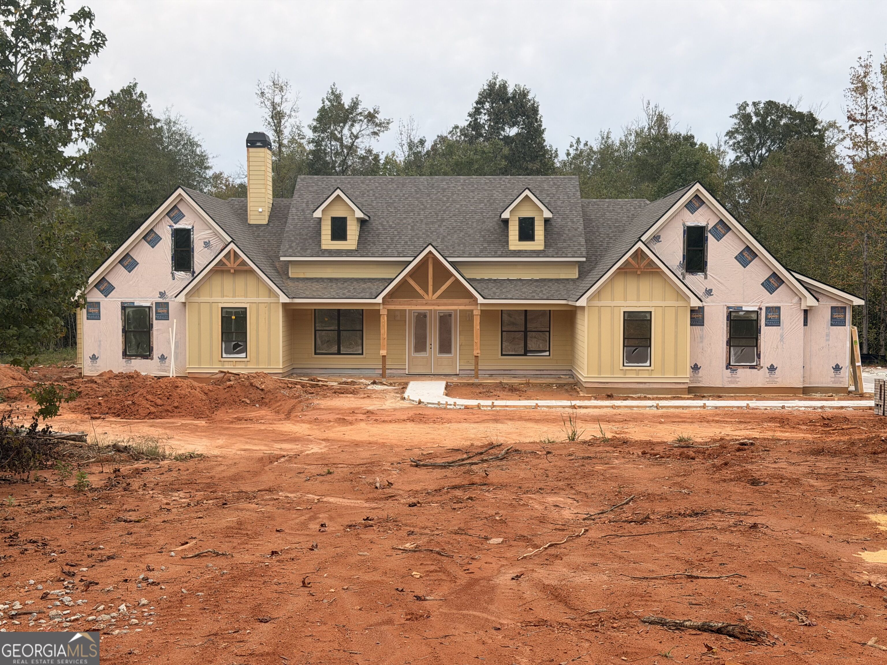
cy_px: 332
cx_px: 444
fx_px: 1230
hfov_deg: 39.7
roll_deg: +0.0
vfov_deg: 30.3
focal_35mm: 48
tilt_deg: -2.5
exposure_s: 1/1795
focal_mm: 6.76
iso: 64
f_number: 1.78
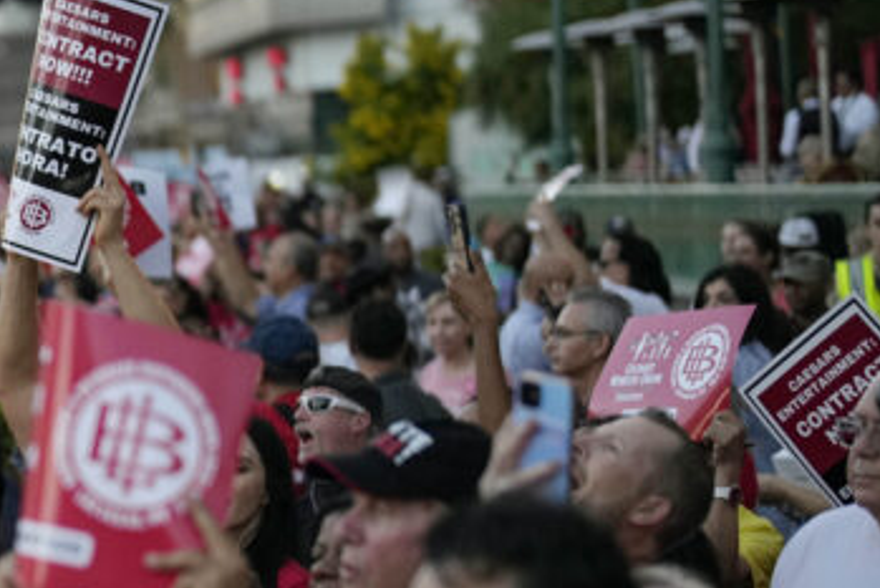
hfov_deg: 12.7
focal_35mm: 153
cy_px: 497
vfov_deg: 9.0
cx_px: -431
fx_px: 3741
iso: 800
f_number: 1.2
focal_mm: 50
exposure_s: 1/4000
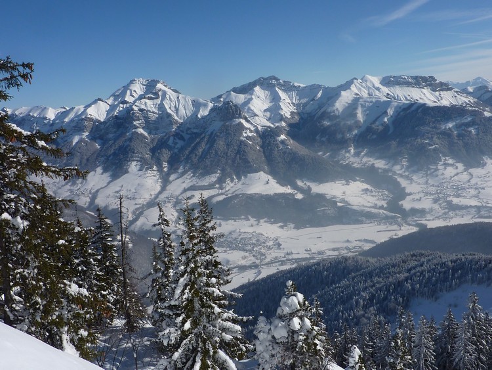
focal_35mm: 32
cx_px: 246
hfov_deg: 56.8
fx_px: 455
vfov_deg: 44.2
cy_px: 185
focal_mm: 4.4
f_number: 5.6
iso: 80
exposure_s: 1/640
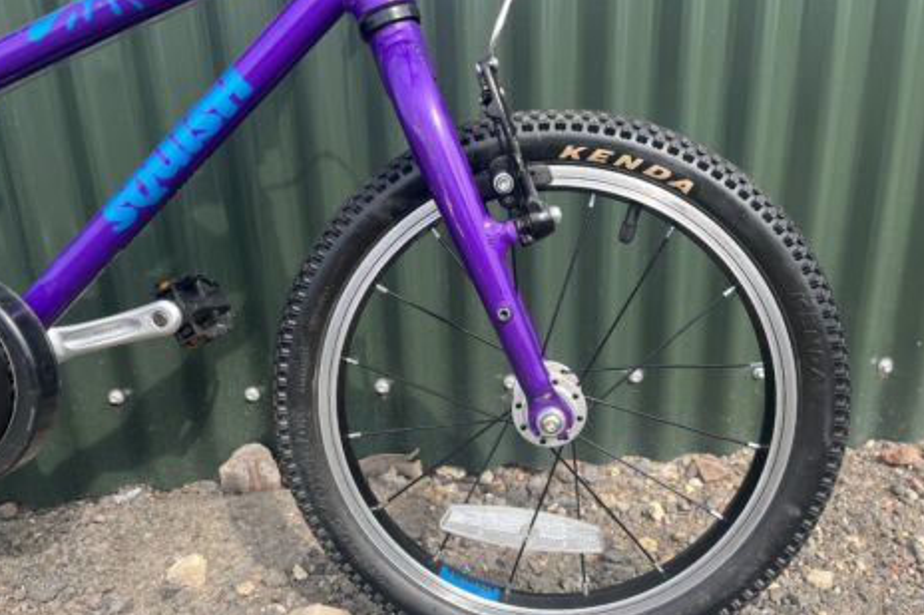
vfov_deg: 46.3
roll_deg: +2.4
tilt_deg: -19.4
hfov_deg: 65.5
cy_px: 340
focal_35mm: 28
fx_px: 718
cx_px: 452
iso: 50
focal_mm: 5.1
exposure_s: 1/827
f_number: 1.6
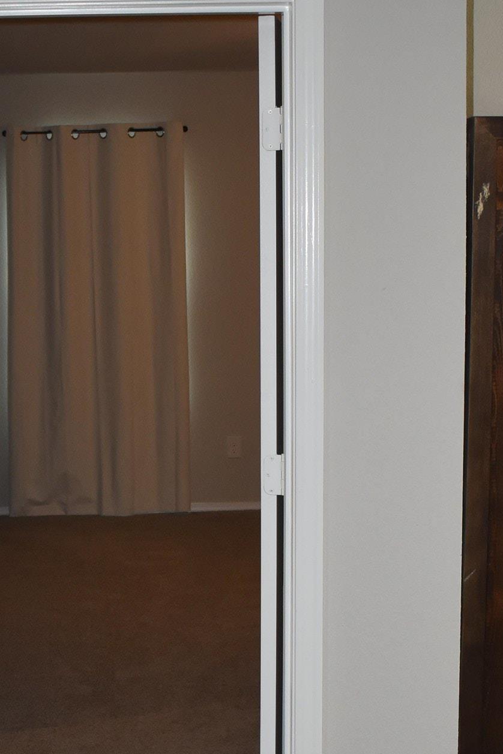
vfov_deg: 30.4
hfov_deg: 20.4
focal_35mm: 66
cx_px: 115
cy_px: 479
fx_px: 1383
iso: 800
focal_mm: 18
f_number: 3.5
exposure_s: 1/200
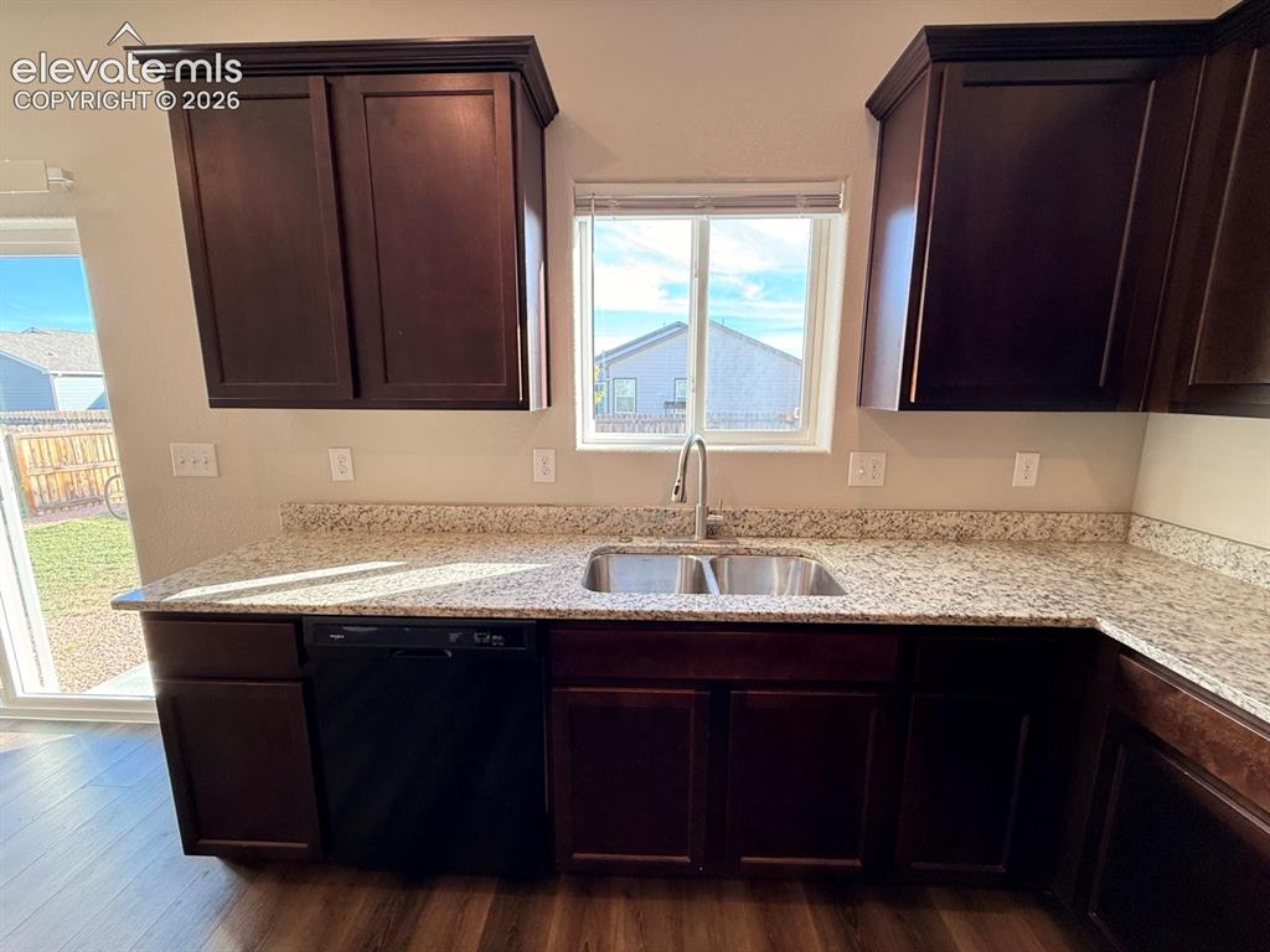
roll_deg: +0.1
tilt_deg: -9.4
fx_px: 514
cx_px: 635
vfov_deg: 85.7
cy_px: 476
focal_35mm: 14
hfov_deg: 102.1
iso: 250
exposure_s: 1/120
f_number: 2.2
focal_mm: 2.22
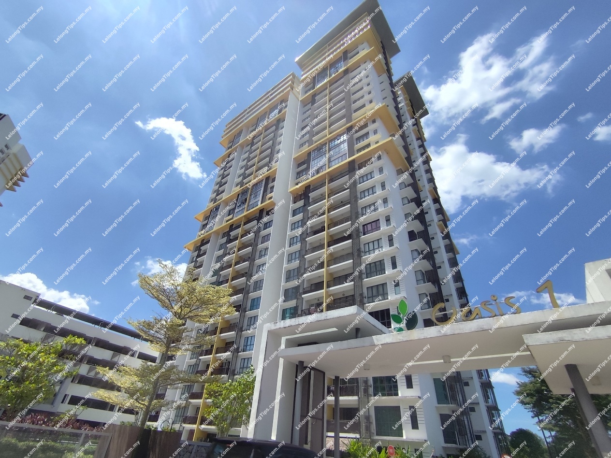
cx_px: 306
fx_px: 282
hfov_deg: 94.5
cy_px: 229
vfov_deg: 78.1
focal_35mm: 16
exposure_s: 1/2384
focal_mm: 1.65
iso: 50
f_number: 2.2
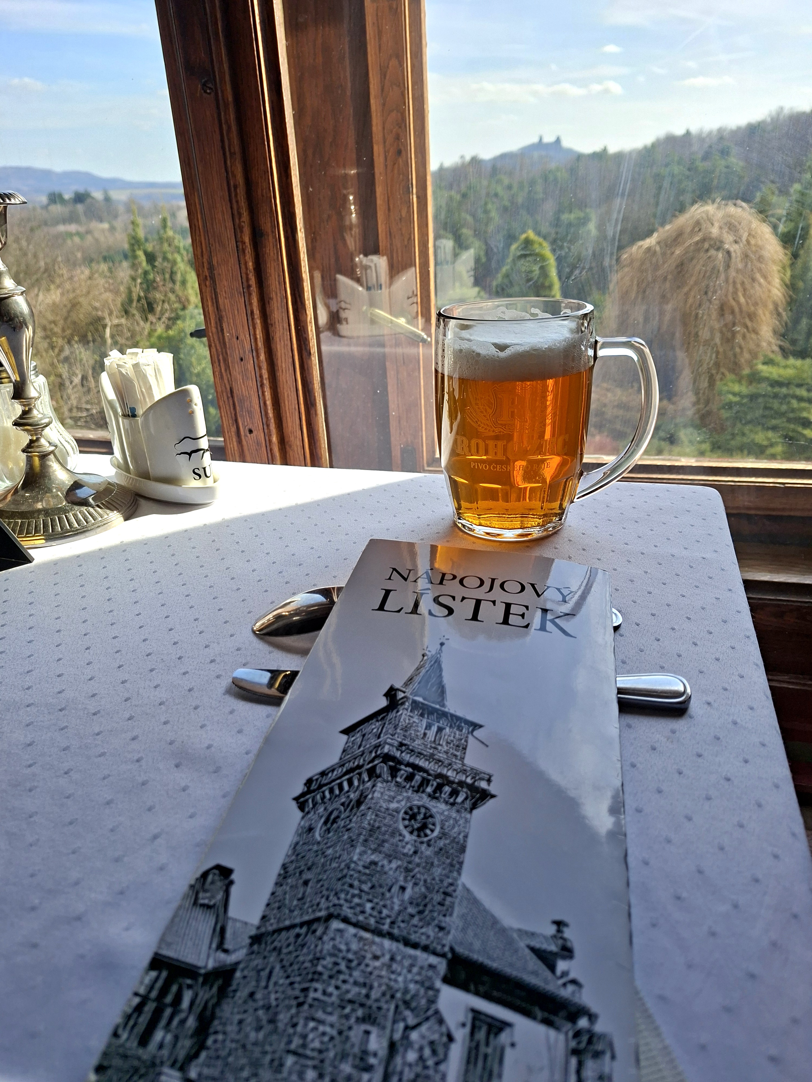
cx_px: 406
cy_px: 541
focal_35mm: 23
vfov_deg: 73.9
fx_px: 719
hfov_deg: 58.9
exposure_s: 1/1250
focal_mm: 5.54
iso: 50
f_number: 1.8
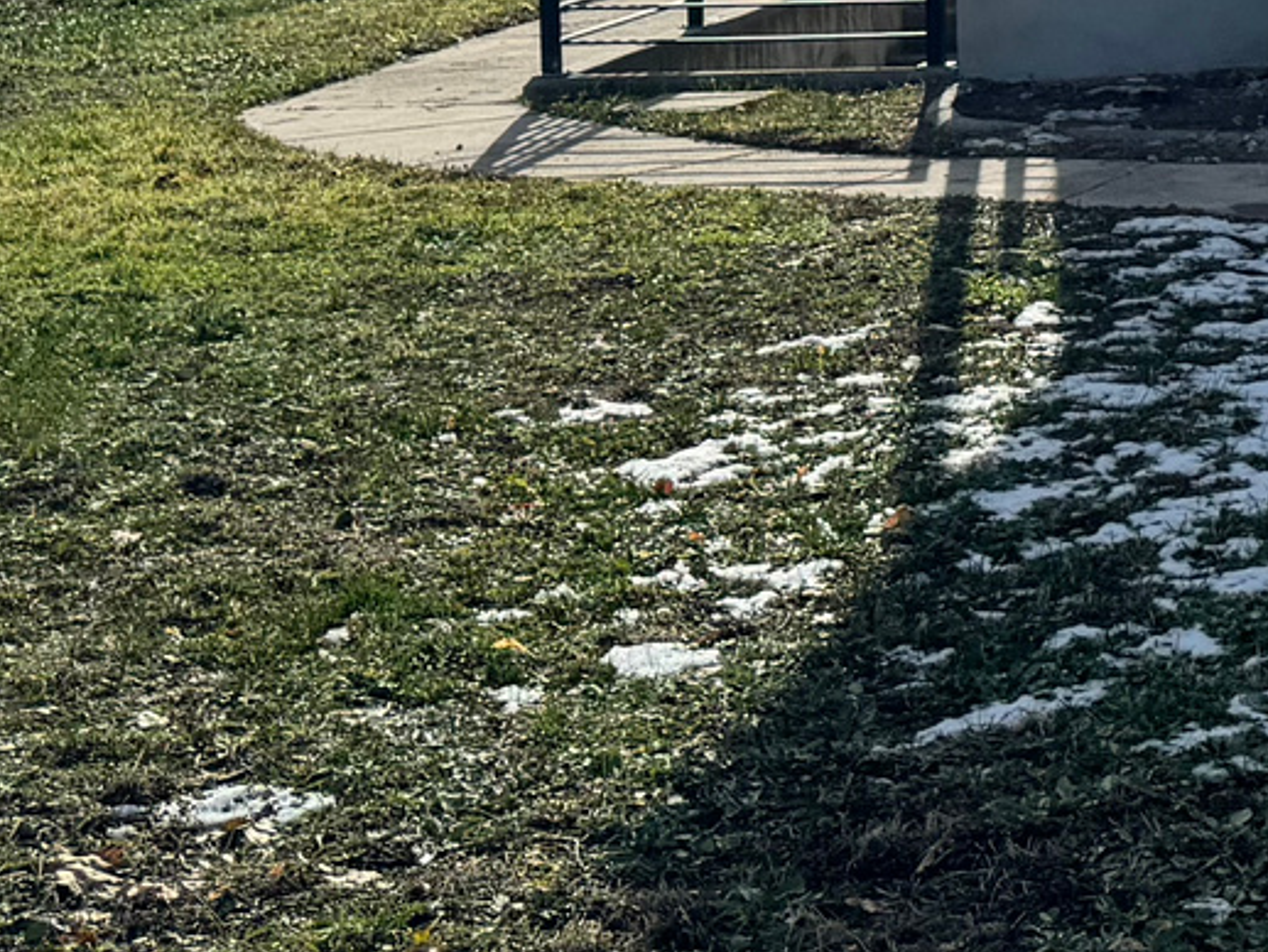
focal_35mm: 95
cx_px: 2117
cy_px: -218
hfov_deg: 17.6
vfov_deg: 15.0
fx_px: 3481
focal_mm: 6.86
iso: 80
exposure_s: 1/7937
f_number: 1.78
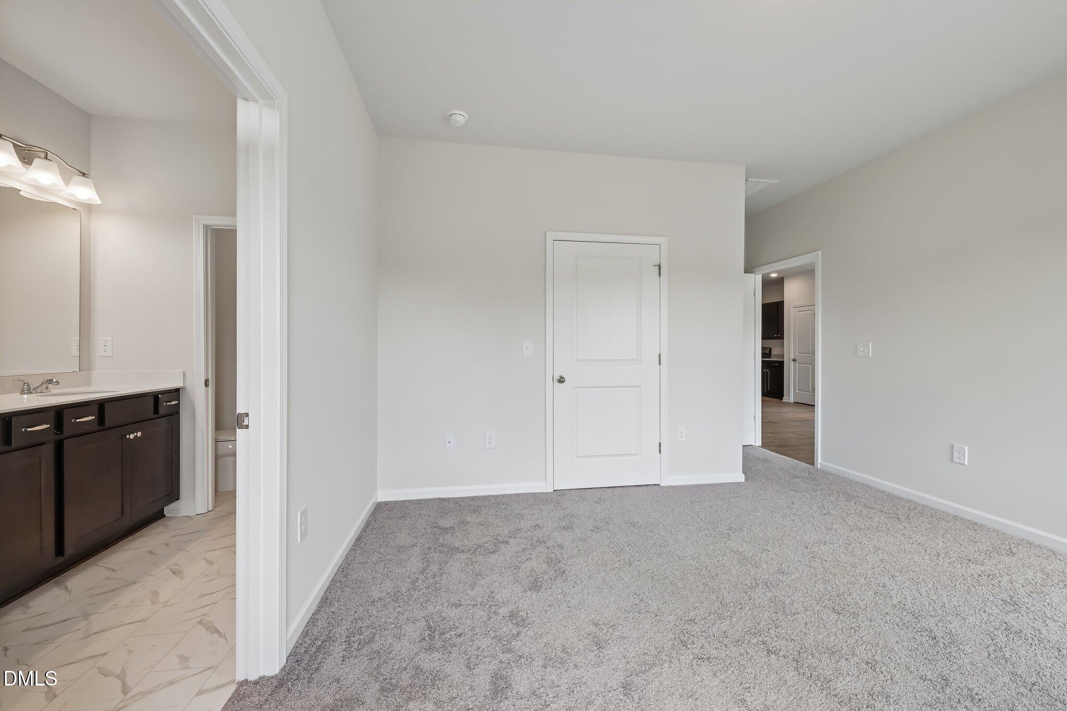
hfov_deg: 104.3
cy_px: 356
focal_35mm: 14
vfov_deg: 81.2
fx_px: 415
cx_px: 534
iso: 200
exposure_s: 1/25
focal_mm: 14
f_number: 9
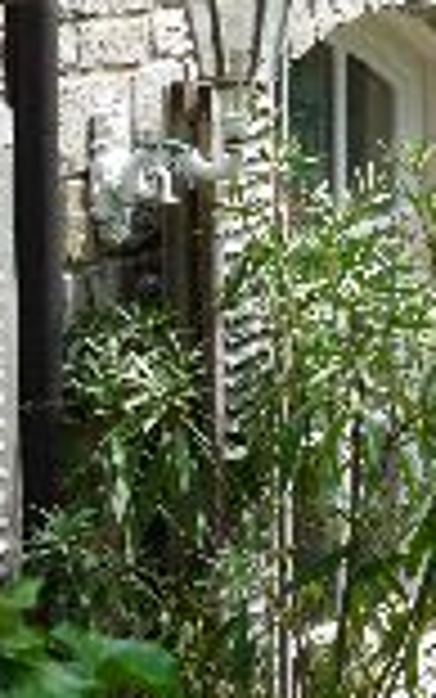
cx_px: 1416
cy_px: 279
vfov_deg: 10.9
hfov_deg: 6.2
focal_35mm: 193
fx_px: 3666
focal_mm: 22
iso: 400
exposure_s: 1/200
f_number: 8
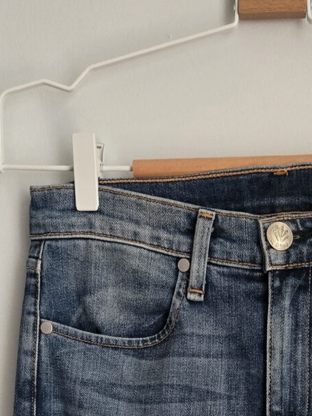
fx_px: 925
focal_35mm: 77
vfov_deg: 20.6
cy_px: 667
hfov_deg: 19.1
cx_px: 220
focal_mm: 5.4
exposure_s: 1/60.2
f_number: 1.8
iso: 640
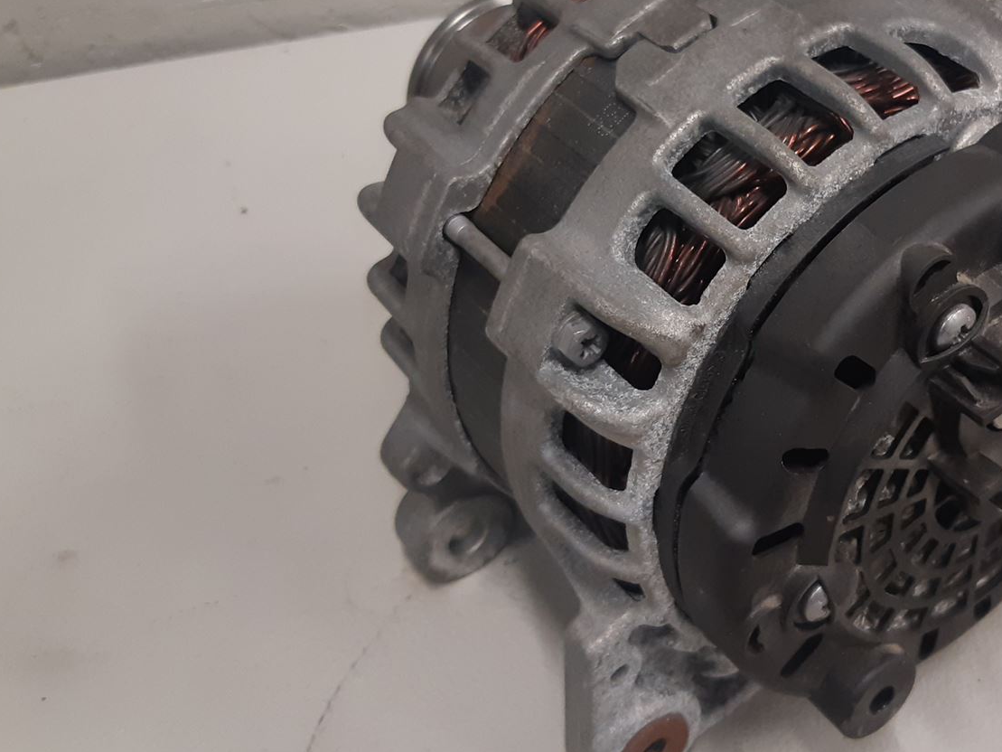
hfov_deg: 38.6
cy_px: 269
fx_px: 1390
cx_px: 754
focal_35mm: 48
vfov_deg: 30.1
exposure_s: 1/50
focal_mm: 3.93
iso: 125
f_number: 1.7
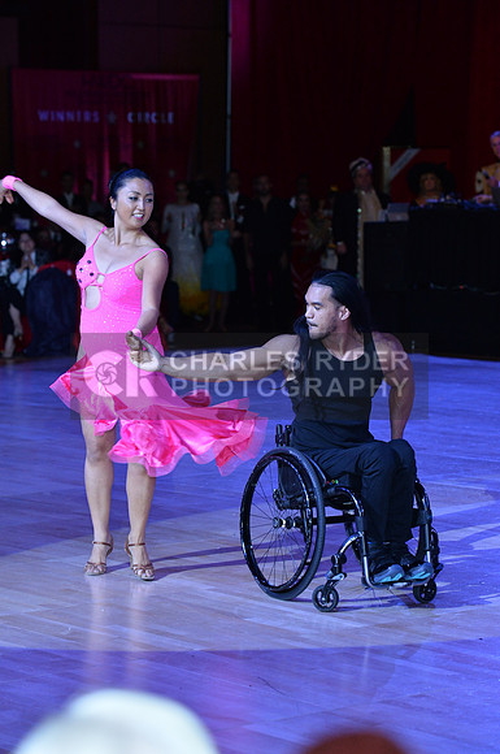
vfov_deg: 17.7
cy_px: 377
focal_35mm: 116
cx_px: 250
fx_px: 2424
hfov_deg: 11.8
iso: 2000
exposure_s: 1/250
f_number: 5
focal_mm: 116
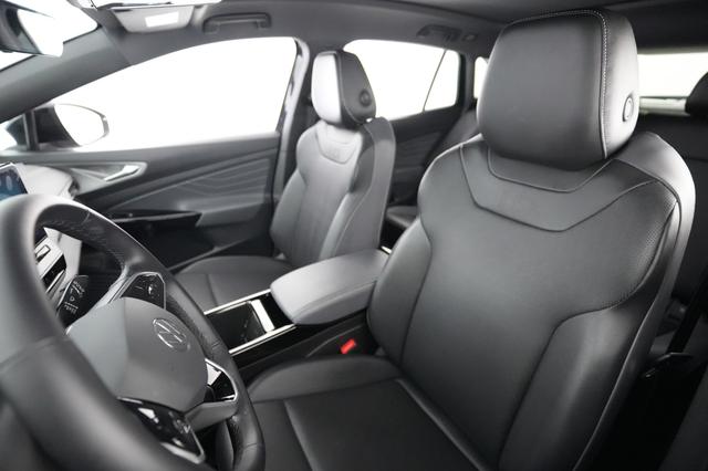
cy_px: 236
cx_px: 354
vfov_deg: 70.4
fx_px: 334
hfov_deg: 93.3
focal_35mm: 17
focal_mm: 17
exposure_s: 1/40
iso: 12800
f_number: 2.8
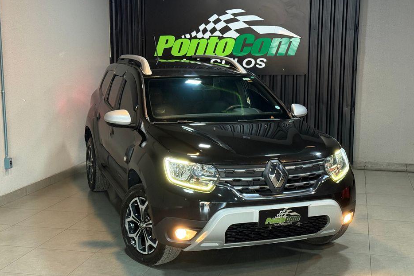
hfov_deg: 38.9
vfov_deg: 26.5
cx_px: 209
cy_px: 135
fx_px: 587
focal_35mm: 51
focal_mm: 6.76
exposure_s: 1/38
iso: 400
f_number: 1.78
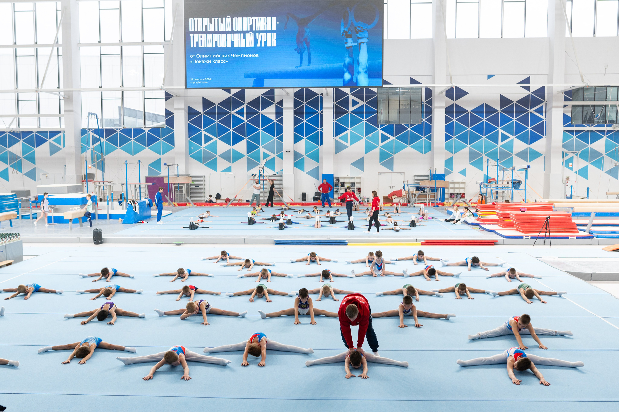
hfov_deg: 48.1
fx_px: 692
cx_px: 286
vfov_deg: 33.1
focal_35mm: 40
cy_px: 223
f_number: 3.5
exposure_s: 1/800
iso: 800
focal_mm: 35
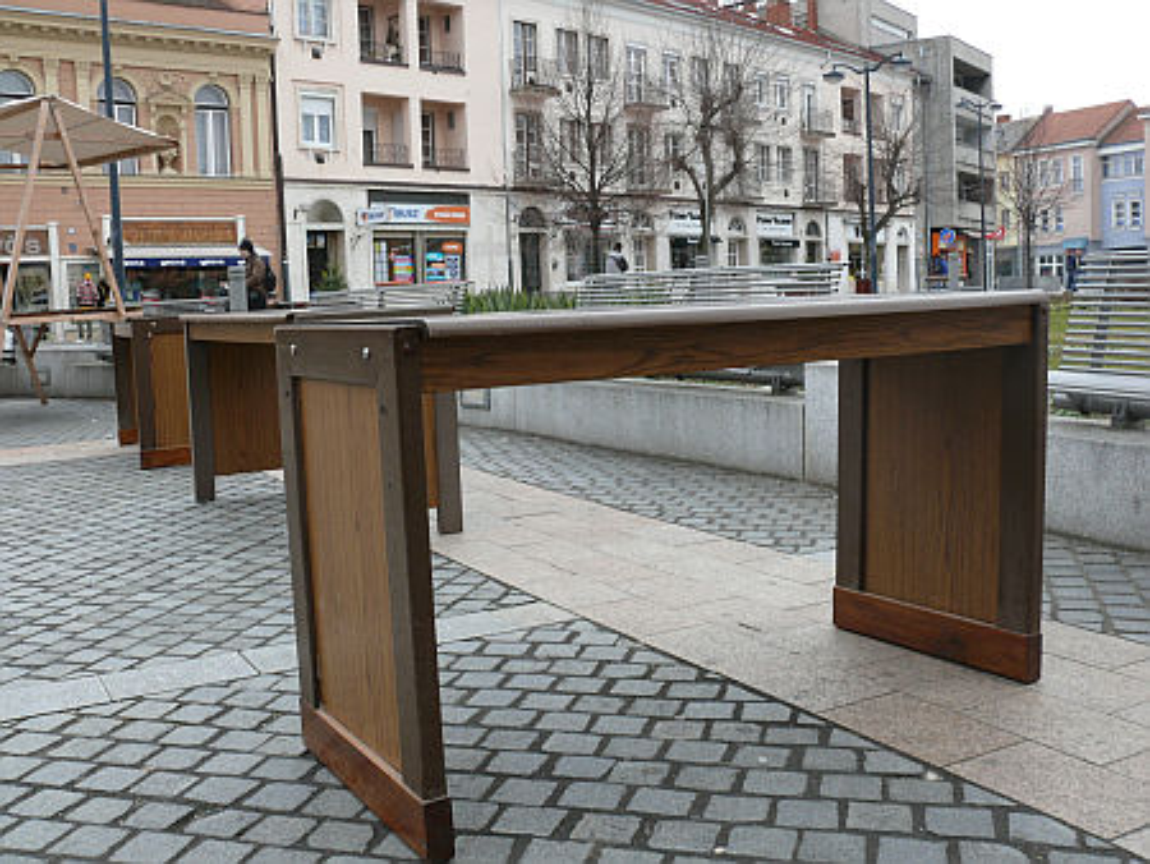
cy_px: 432
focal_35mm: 35
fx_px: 1163
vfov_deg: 40.7
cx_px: 575
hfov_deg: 52.6
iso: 100
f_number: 5
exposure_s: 1/250
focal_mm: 7.4
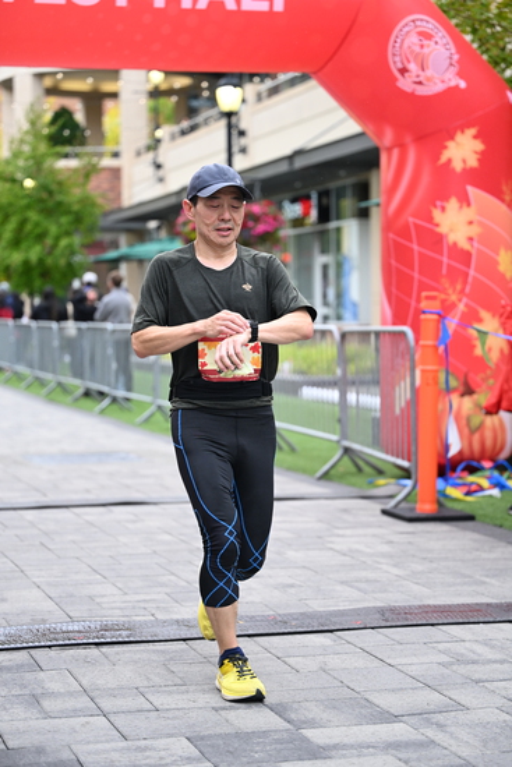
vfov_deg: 26.3
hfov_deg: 17.7
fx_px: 1642
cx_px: 256
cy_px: 384
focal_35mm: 77
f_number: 2.8
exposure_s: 1/1600
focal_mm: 77
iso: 1250
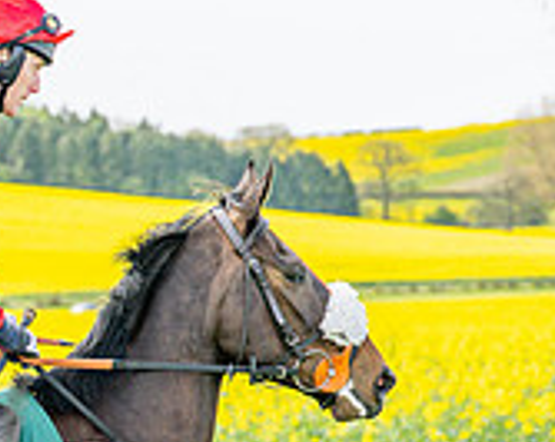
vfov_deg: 5.8
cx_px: -225
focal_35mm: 266
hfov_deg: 7.2
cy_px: 419
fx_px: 4362
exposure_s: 1/1250
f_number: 4
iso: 200
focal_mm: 70
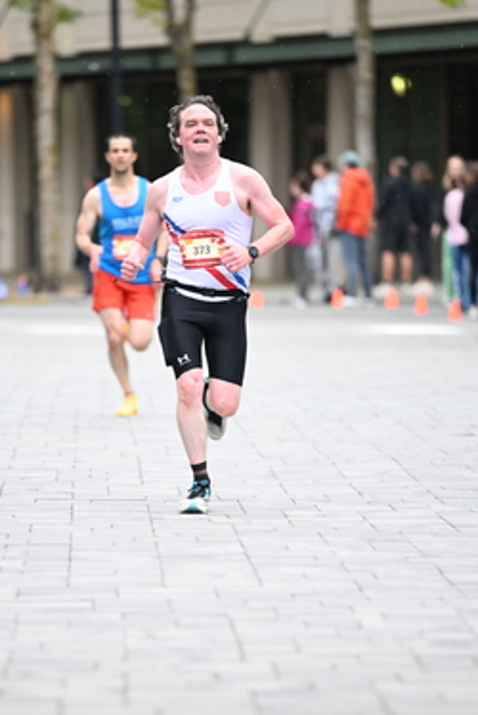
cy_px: 436
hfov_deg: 4.7
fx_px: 5844
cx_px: 200
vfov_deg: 7.0
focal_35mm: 294
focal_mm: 200
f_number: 2.8
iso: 1600
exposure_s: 1/1250
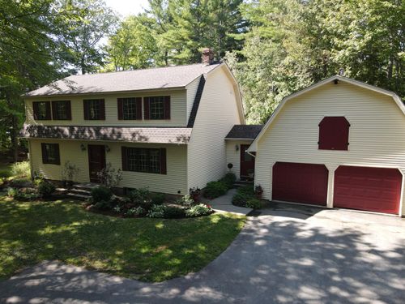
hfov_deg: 71.6
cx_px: 202
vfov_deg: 56.8
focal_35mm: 24
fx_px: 281
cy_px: 152
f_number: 2.8
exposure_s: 1/100
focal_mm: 4.5
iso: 100
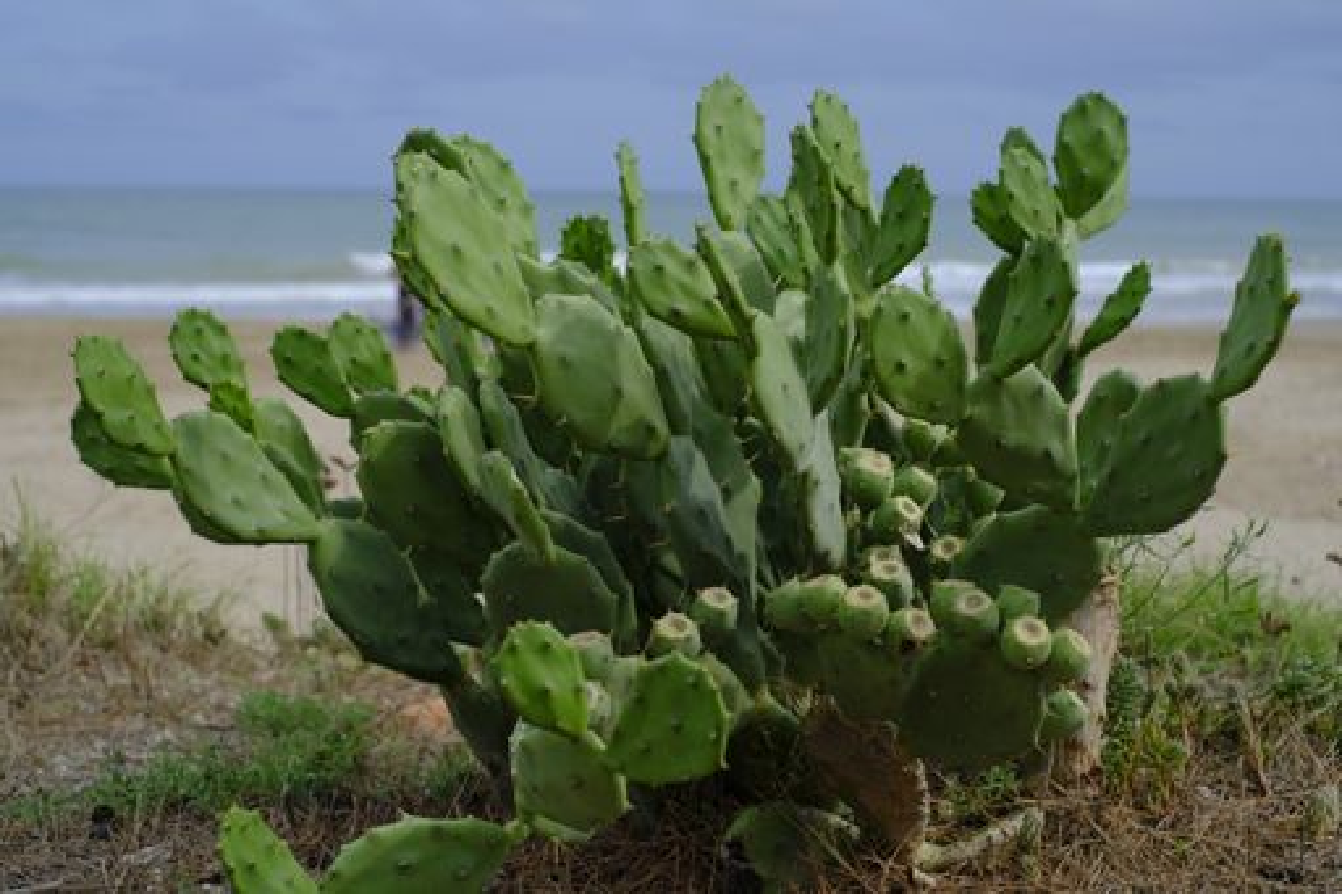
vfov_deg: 25.5
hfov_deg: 37.5
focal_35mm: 53
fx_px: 1975
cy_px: 447
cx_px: 671
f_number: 5
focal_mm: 35
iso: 320
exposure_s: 1/1000
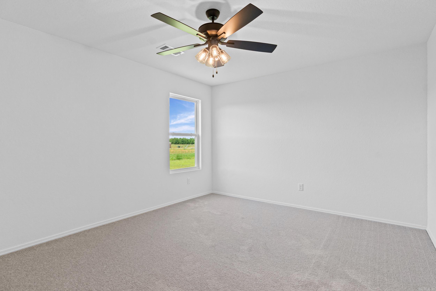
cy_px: 146
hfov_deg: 90.0
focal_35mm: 18
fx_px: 218
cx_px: 218
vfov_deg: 67.4
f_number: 9
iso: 250
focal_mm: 12
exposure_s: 1/10
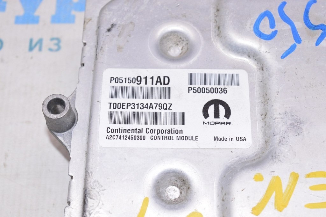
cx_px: 163
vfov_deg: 20.1
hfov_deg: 29.9
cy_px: 108
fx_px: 611
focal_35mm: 68
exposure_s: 1/160
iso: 1600
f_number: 8
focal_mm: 45
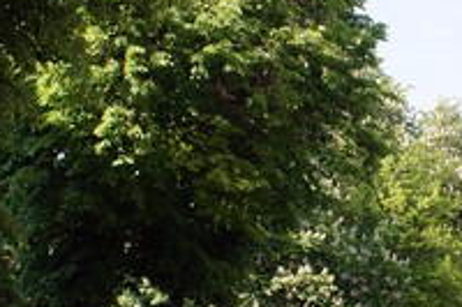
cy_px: 134
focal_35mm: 147
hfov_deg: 13.8
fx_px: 1885
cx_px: 430
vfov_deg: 9.3
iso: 100
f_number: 7.1
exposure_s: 1/100
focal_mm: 28
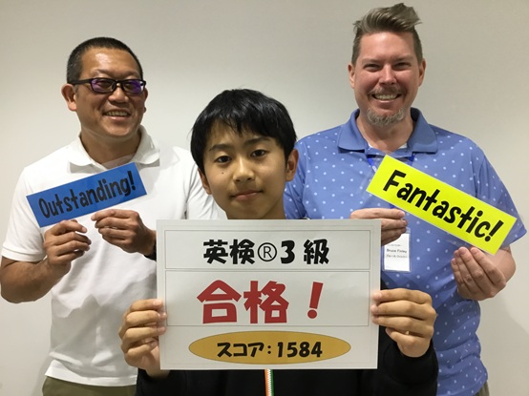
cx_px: 264
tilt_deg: -5.2
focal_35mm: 31
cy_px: 198
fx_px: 474
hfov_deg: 58.4
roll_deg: -1.2
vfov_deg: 45.4
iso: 40
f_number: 2.4
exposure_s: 1/30
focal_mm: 3.3
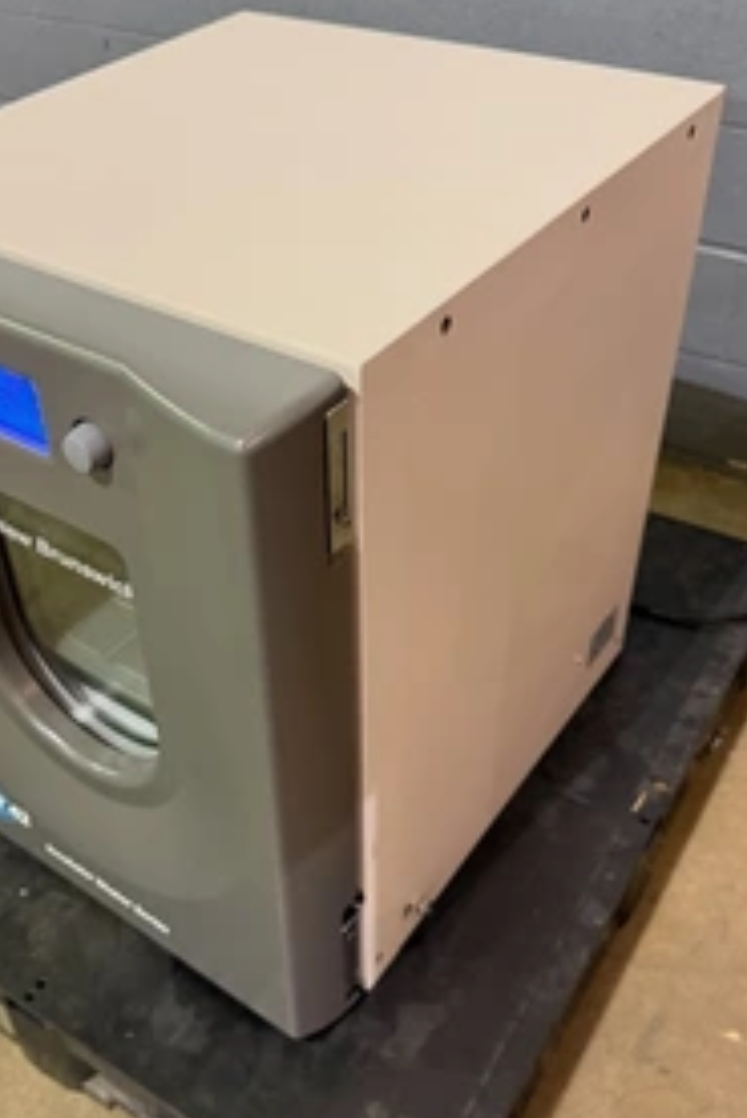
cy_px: 553
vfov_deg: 53.1
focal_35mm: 36
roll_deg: +1.0
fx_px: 1119
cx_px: 275
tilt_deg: -36.8
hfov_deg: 36.7
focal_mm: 6.76
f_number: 1.78
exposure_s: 1/40
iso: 640
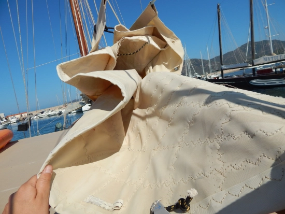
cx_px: 142
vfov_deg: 58.9
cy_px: 107
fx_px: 189
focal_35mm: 23
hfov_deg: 73.9
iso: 125
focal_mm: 4
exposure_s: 1/1250
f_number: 6
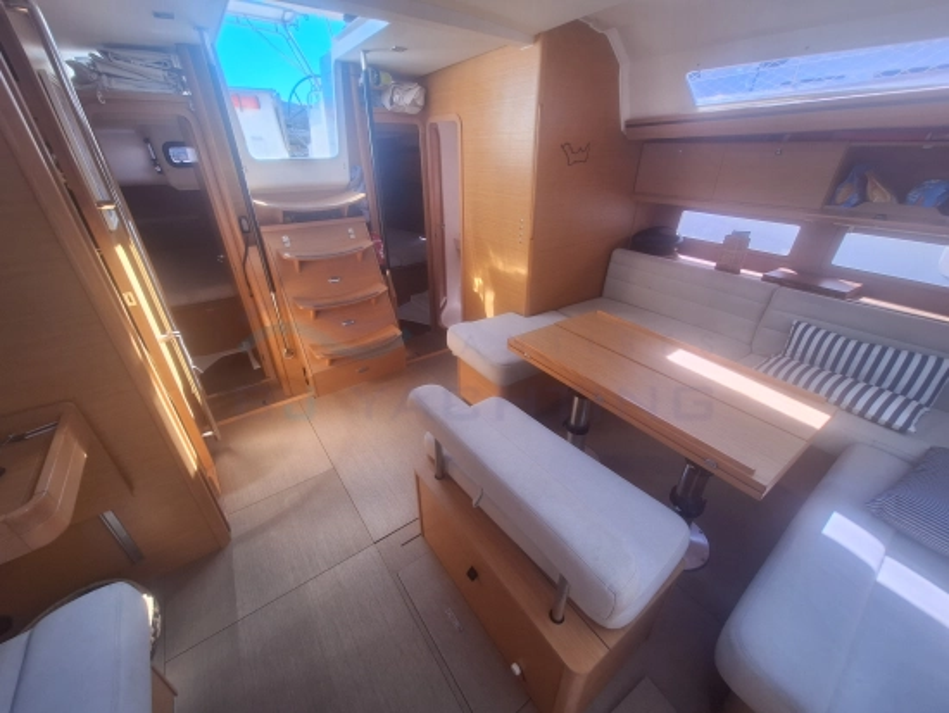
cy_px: 356
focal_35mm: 13
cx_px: 474
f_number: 2.2
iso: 40
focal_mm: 1.74
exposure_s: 1/142
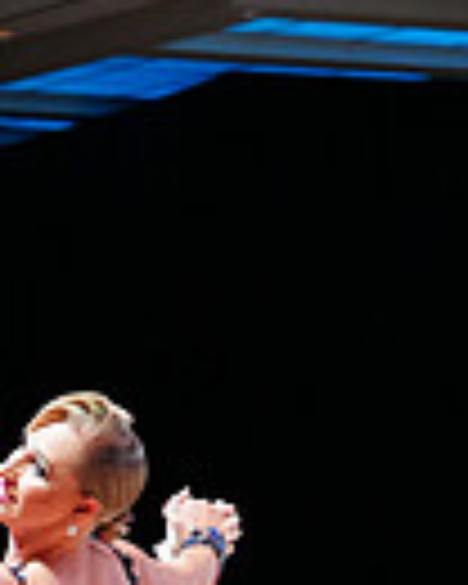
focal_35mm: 294
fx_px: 5090
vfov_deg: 6.4
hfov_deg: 5.2
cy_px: 1040
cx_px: -101
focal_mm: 70
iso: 2500
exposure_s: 1/320
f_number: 4
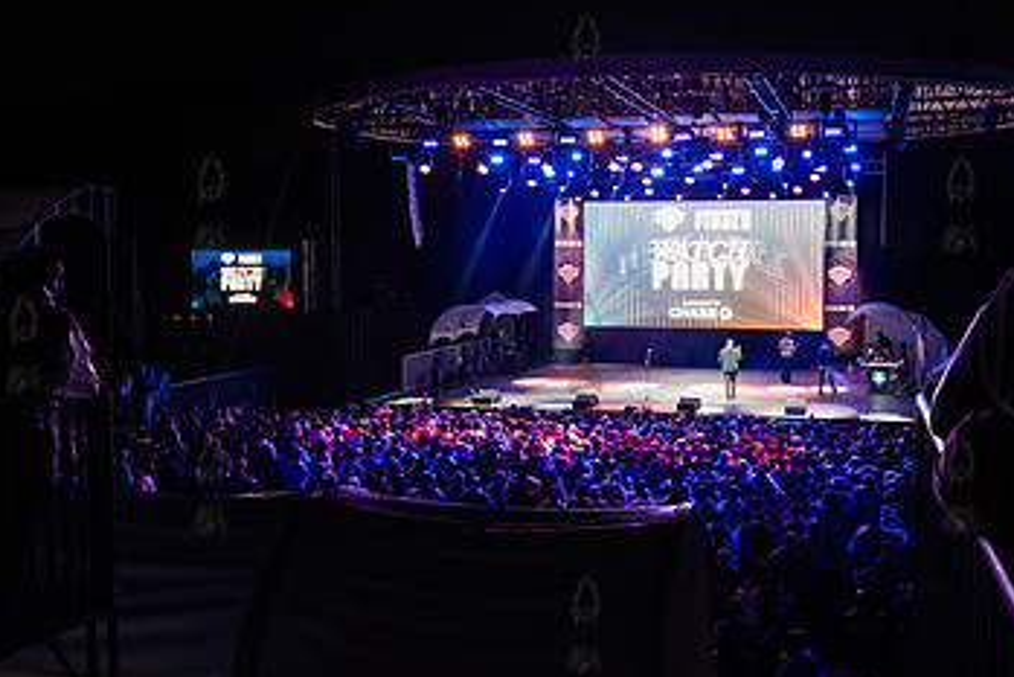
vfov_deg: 32.7
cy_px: 341
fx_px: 1155
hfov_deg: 47.2
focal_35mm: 41
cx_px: 584
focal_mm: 24
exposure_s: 1/400
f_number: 3.2
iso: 6400
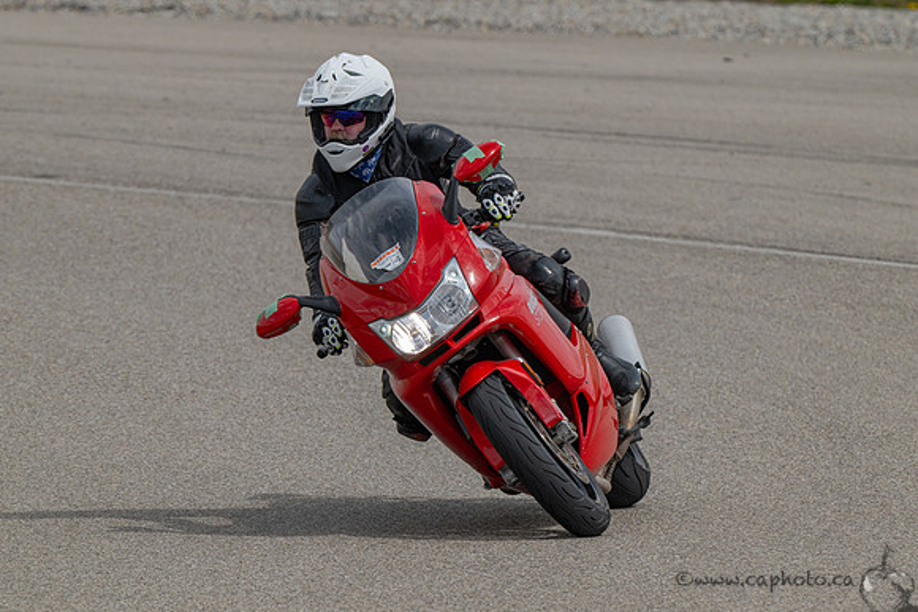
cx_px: 459
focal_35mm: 600
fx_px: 15303
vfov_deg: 2.3
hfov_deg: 3.4
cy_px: 306
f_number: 13
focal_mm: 600
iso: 1000
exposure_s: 1/1600
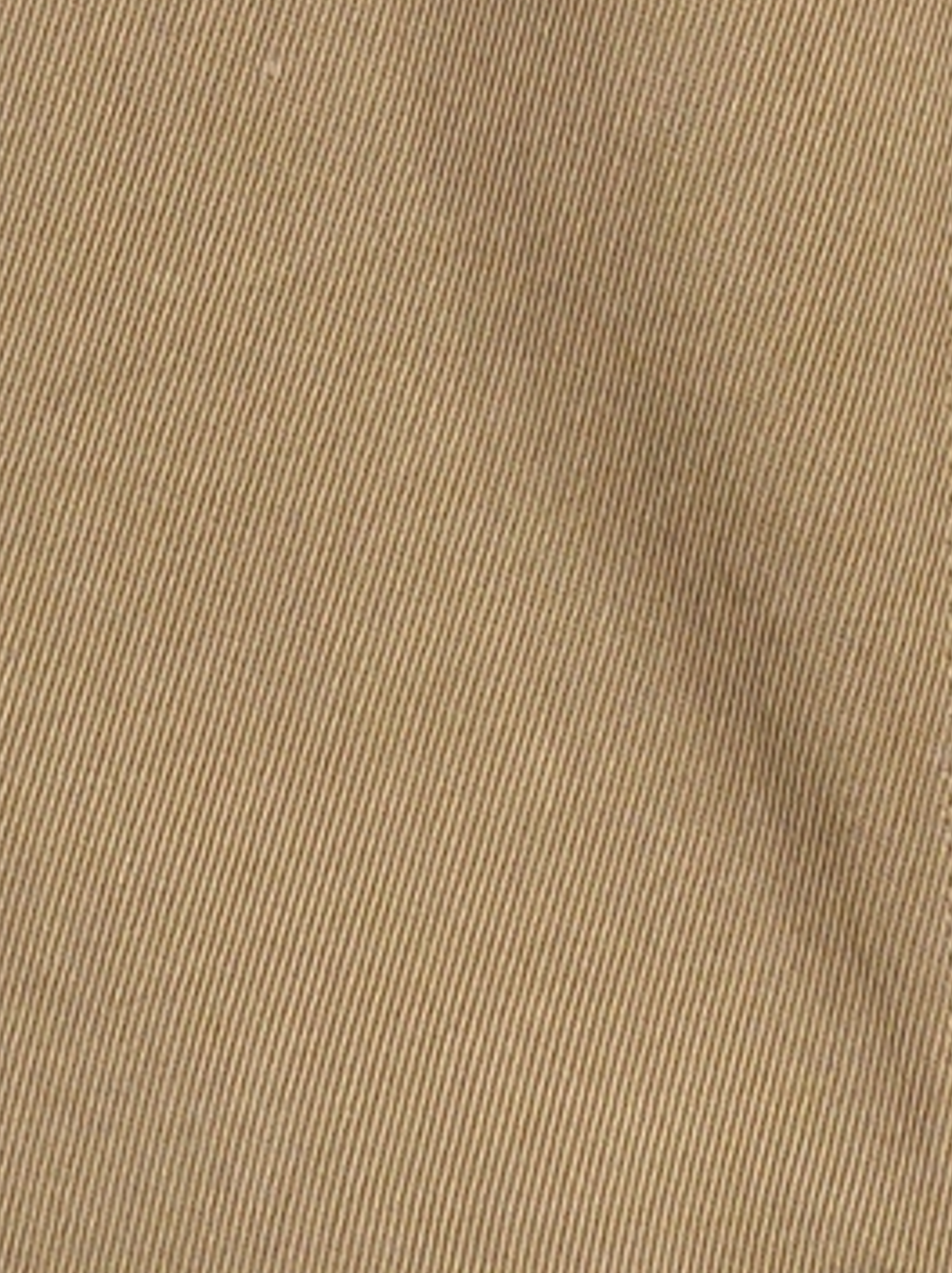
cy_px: -988
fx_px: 13849
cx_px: 310
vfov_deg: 5.2
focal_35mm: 377
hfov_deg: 3.9
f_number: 9
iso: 200
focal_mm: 32
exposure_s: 1/13
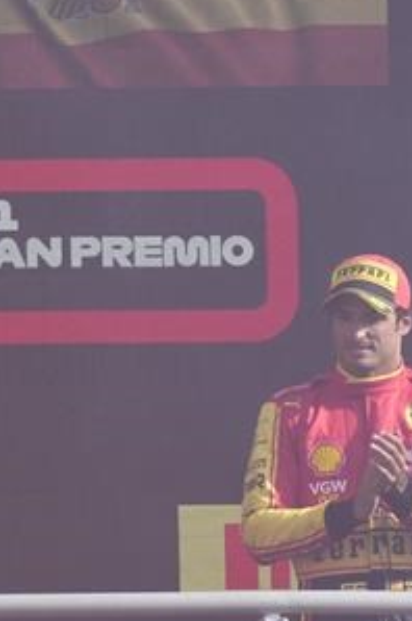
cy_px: 303
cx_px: -231
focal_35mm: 1310
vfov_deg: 1.6
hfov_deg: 1.0
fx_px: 22539
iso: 640
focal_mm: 400
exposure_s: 1/1000
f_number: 8
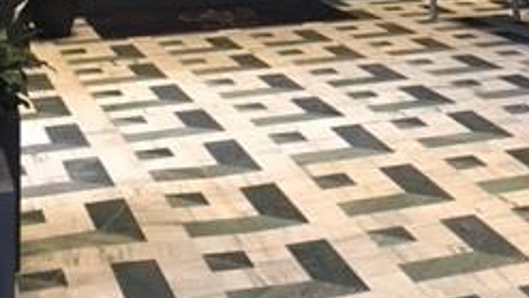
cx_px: 422
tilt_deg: -4.4
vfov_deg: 14.0
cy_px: -118
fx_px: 1150
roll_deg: -0.1
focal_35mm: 82
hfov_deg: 25.5
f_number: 2.2
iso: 125
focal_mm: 4.15
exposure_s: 1/30
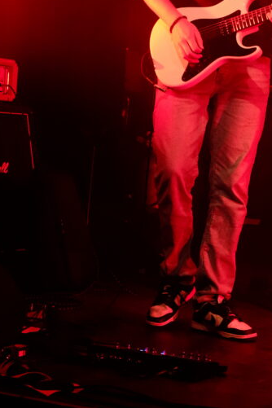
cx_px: 215
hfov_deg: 14.5
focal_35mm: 94
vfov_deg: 21.6
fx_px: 1065
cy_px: 118
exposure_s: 1/100
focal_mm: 30.9
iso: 4000
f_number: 2.8
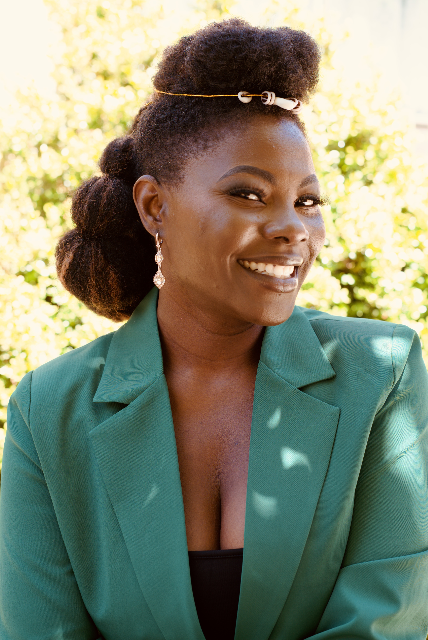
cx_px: 214
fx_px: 891
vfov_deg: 39.6
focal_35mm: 50
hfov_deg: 27.0
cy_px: 320
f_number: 4
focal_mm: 50
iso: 100
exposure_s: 1/60
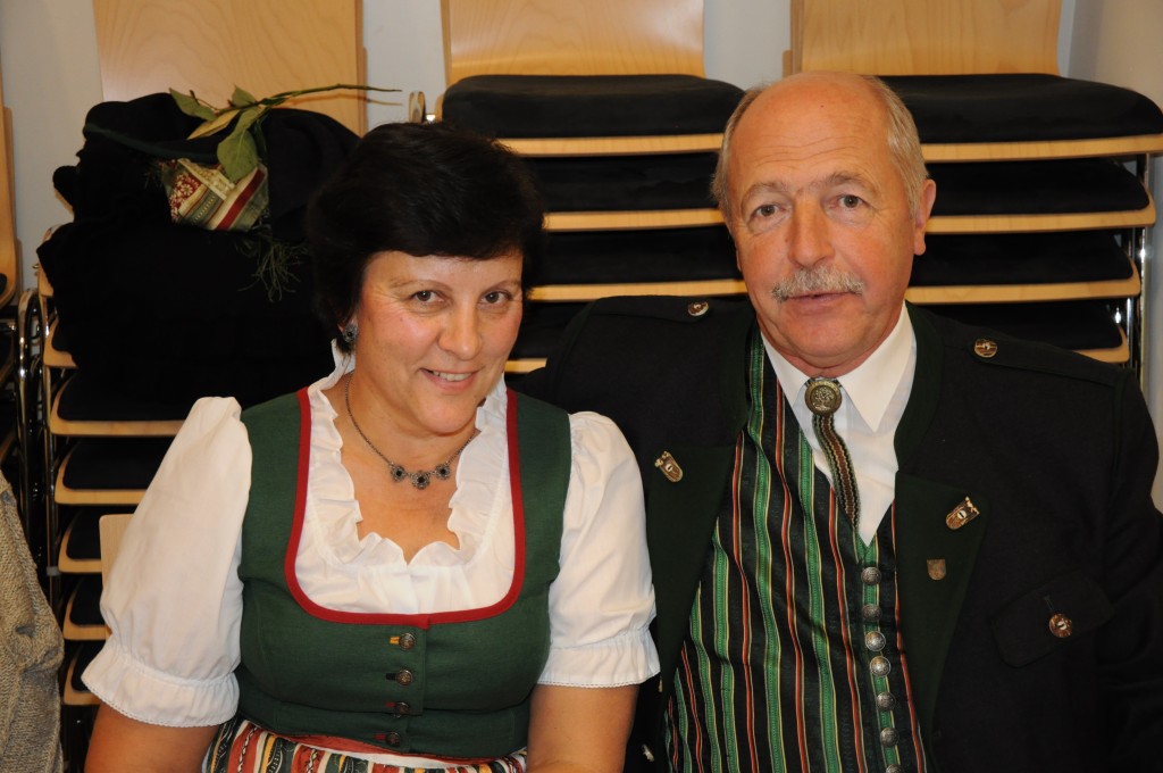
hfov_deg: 37.9
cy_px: 386
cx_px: 582
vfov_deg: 25.7
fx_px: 1694
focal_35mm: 52
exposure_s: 1/50
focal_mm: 35
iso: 1000
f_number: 4.5
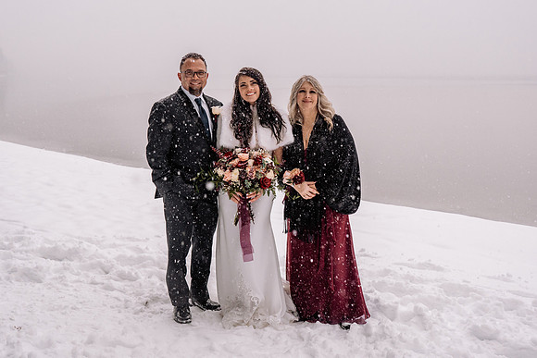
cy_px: 160
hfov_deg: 49.7
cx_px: 268
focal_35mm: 39
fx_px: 580
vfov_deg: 34.3
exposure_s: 1/250
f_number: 5
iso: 1250
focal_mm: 35
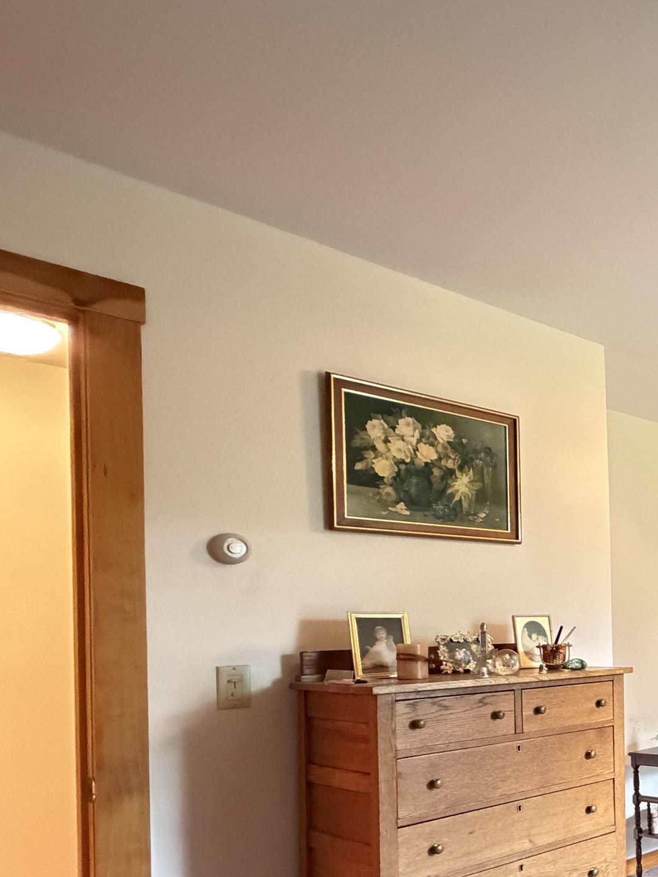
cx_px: 914
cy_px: 621
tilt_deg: +1.6
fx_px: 761
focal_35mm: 30
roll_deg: +1.9
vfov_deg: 57.9
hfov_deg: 31.6
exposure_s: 1/30
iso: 1250
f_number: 2.2
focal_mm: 2.22
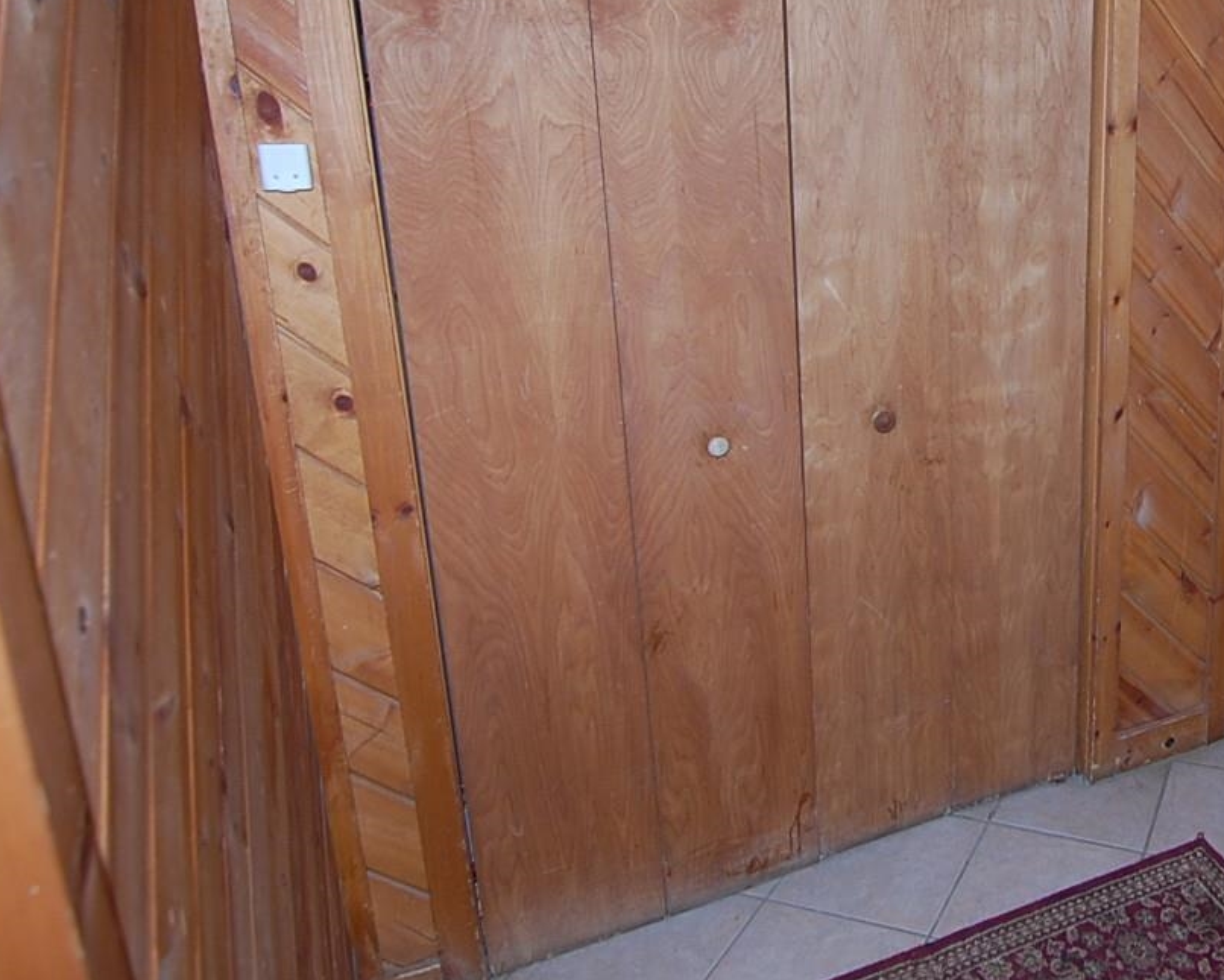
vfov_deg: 49.6
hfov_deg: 54.6
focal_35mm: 29
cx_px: 1048
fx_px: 1046
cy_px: 357
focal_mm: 11
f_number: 4
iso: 400
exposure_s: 1/60
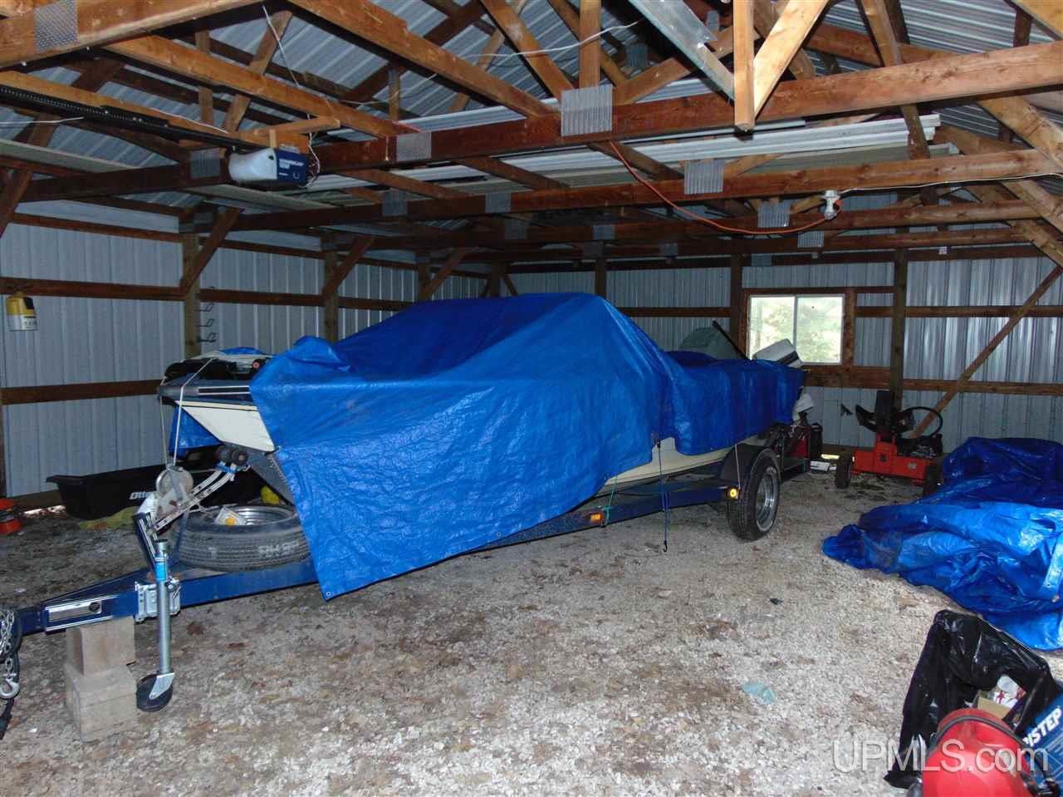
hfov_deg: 69.4
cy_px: 398
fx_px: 767
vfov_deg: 54.8
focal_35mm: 25
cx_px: 532
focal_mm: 4.5
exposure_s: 1/30
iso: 250
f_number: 3
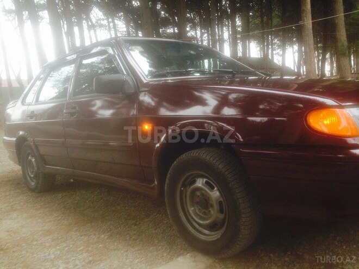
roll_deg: +1.9
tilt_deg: -8.5
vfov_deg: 42.9
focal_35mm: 33
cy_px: 134
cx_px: 180
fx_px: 342
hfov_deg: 55.4
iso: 50
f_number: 2.4
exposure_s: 1/30
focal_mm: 4.12
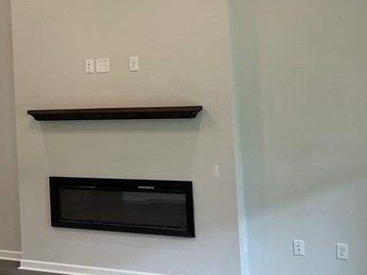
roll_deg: +1.7
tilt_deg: +1.4
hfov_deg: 25.6
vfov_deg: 22.2
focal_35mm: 66
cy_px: 89
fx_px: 700
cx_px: -97
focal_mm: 5.1
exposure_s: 1/120
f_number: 1.6
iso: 80
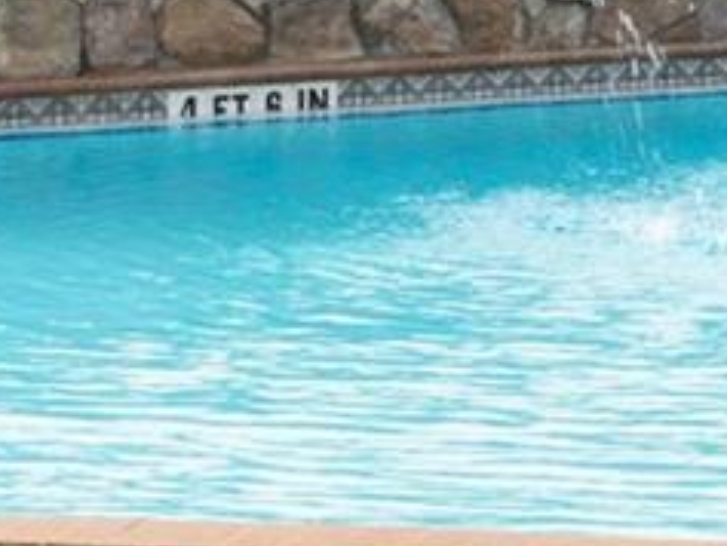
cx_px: 1454
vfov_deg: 6.4
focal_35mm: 227
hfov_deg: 8.3
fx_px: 4770
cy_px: -371
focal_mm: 35
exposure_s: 1/125
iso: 250
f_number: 9
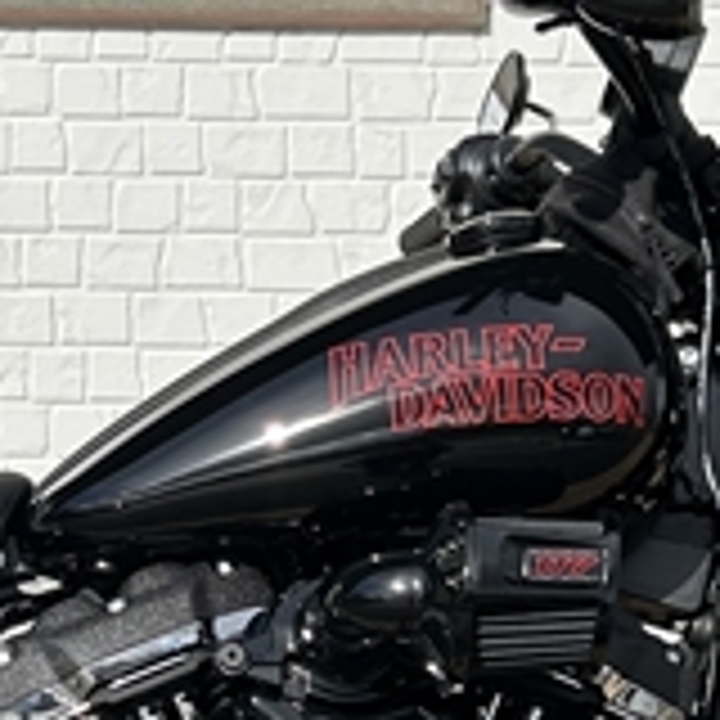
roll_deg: -0.3
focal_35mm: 115
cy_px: 549
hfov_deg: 15.0
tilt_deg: +0.2
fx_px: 2706
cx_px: 122
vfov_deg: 15.1
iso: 50
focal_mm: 5.7
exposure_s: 1/5319
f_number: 1.5
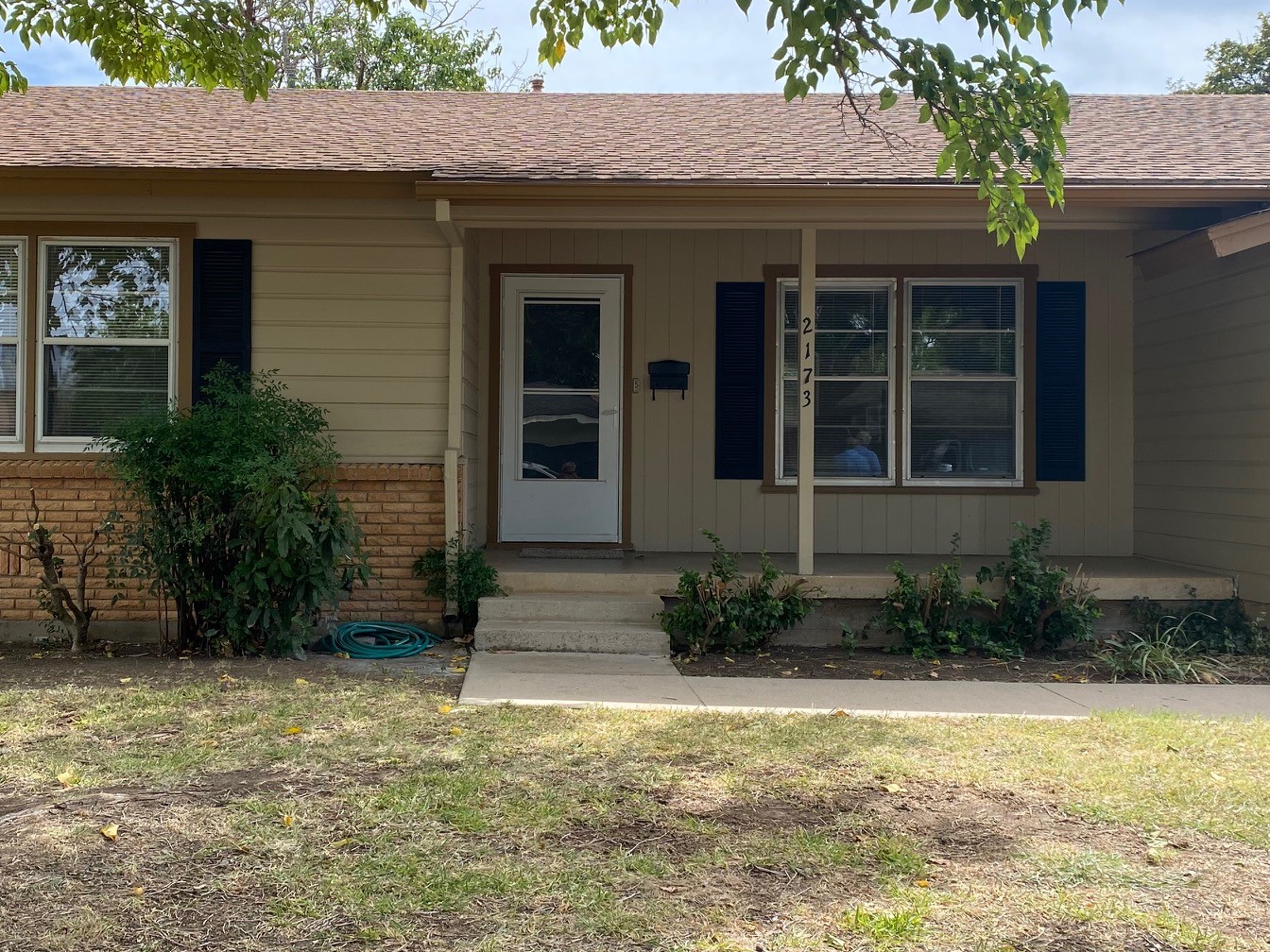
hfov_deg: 47.8
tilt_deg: +0.7
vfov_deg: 36.8
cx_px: 574
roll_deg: -0.6
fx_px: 1431
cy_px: 428
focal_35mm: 39
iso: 32
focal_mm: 4.25
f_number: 1.8
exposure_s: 1/1053
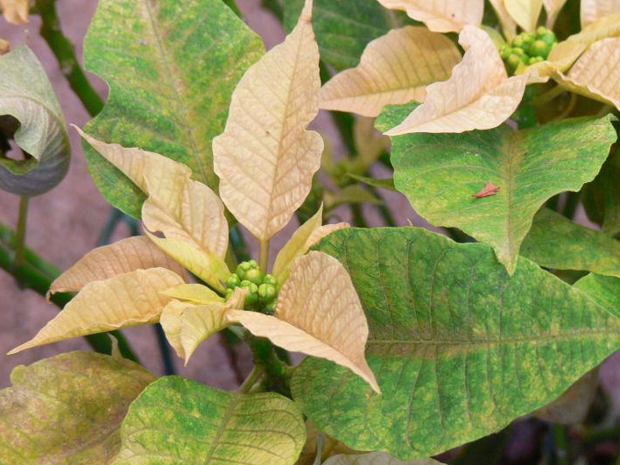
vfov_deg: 9.3
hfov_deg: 12.4
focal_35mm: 159
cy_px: 278
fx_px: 2848
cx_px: 310
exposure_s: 1/15
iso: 200
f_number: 3.6
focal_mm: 27.8
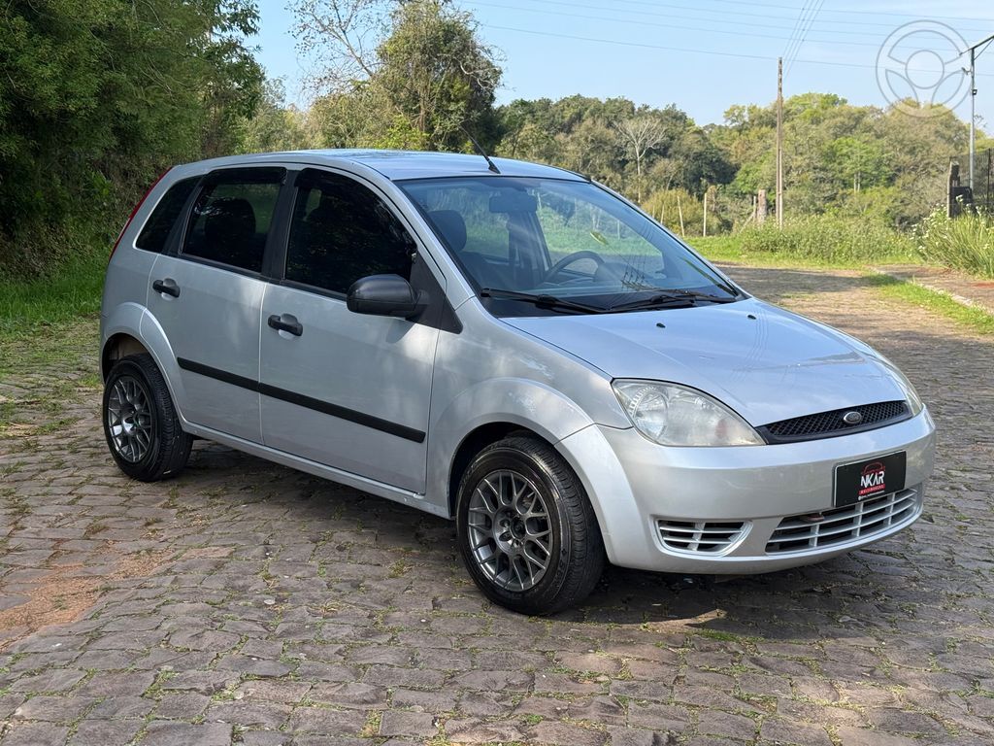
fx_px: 1378
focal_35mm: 48
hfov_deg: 39.7
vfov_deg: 30.3
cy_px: 373
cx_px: 497
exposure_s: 1/1403
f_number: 1.78
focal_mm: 6.76
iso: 80
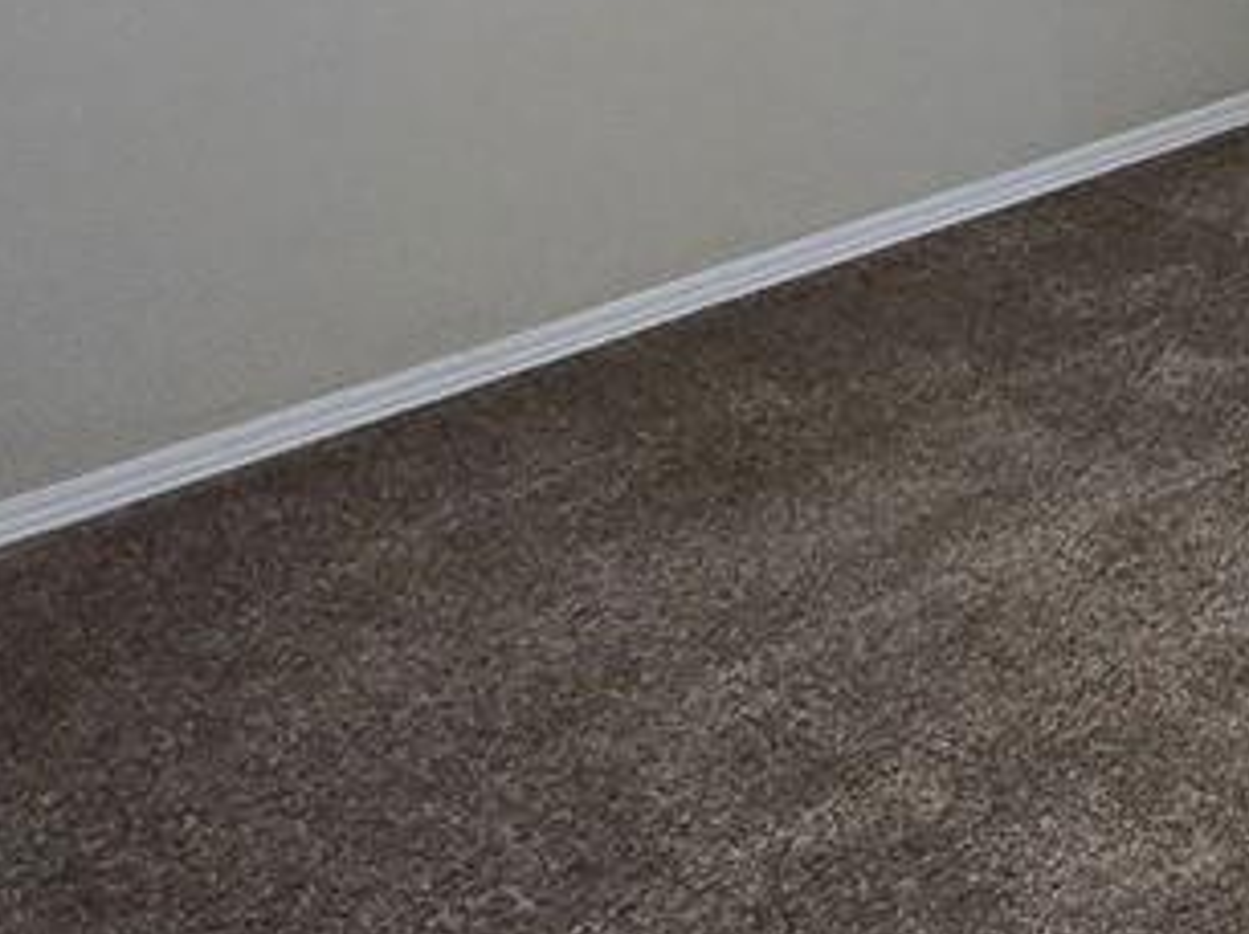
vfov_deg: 20.5
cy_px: -122
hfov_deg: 27.1
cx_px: 1225
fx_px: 2452
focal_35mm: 68
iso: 250
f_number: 2.2
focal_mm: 2.2
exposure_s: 1/60
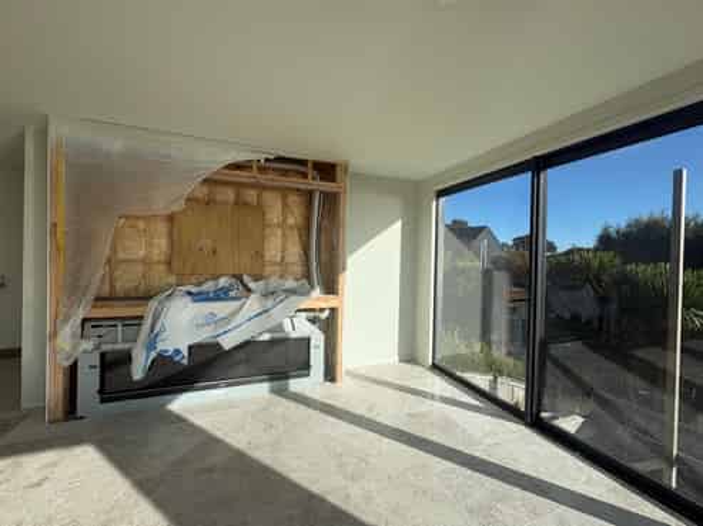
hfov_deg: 102.1
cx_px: 352
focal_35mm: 14
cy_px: 263
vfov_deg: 85.6
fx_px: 284
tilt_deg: -0.4
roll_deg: -1.1
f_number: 2.2
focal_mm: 2.22
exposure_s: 1/2083
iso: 50
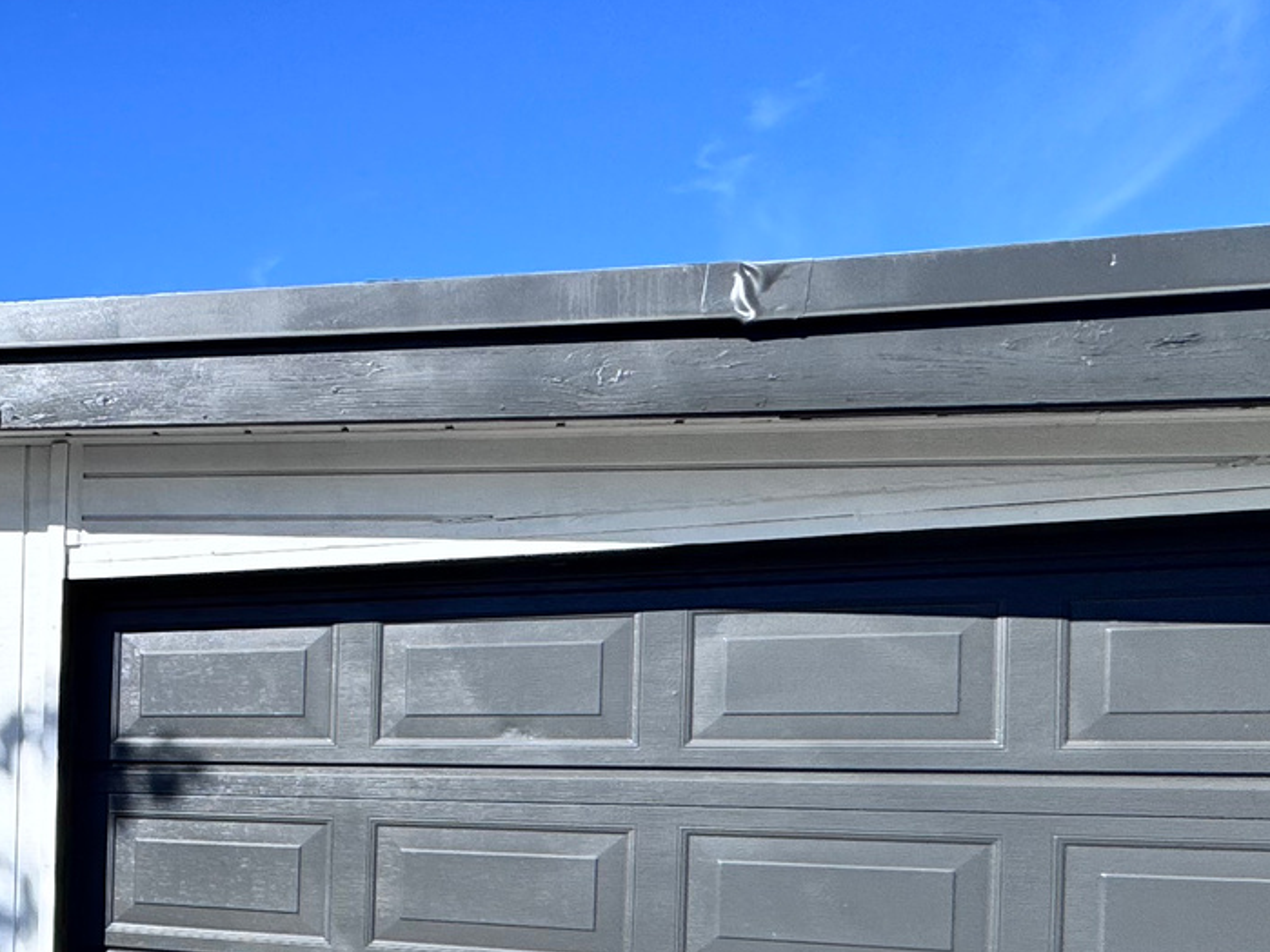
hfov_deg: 34.0
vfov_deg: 33.7
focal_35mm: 41
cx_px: -352
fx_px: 1504
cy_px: 805
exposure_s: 1/1789
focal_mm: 2.22
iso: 50
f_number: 2.2
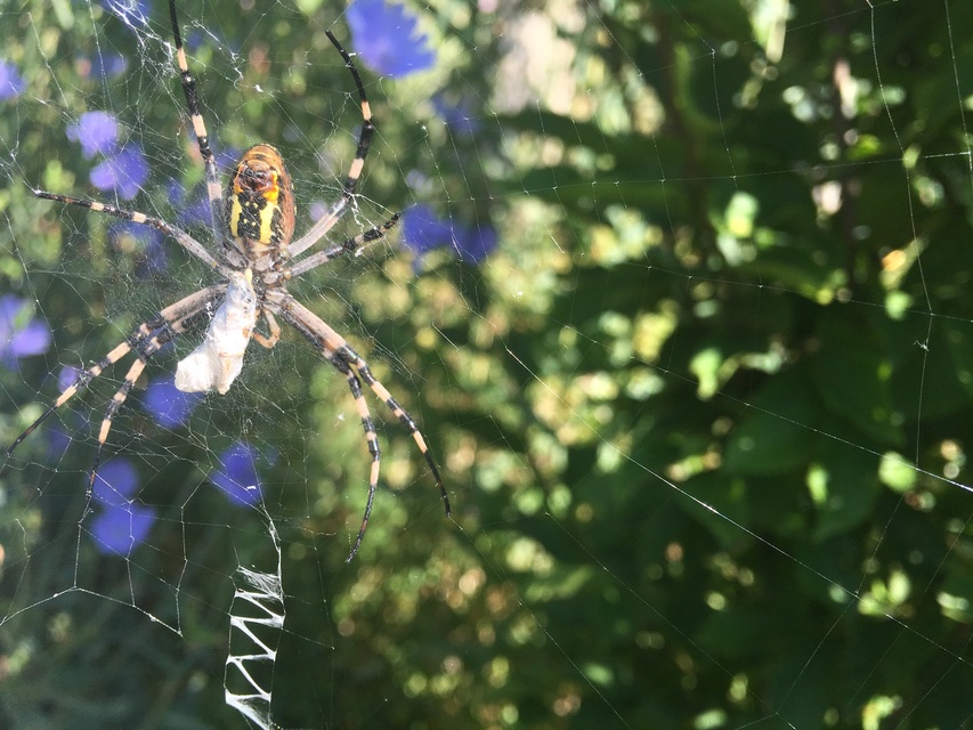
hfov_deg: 61.7
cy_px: 365
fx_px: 815
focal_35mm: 29
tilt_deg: -21.5
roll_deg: -1.5
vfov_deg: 48.2
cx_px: 486
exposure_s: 1/557
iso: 25
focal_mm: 4.15
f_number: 2.2
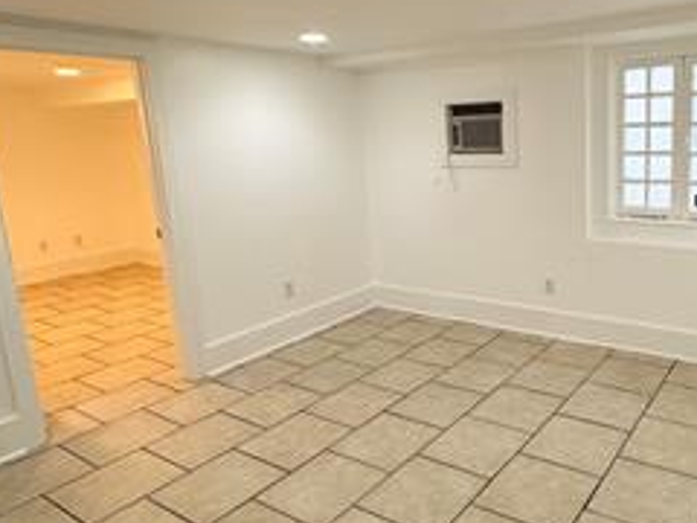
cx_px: 488
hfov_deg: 61.2
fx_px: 564
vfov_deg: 49.7
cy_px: 238
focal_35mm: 28
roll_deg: +2.3
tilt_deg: -9.8
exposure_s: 1/60
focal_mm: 2.22
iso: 160
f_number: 2.2
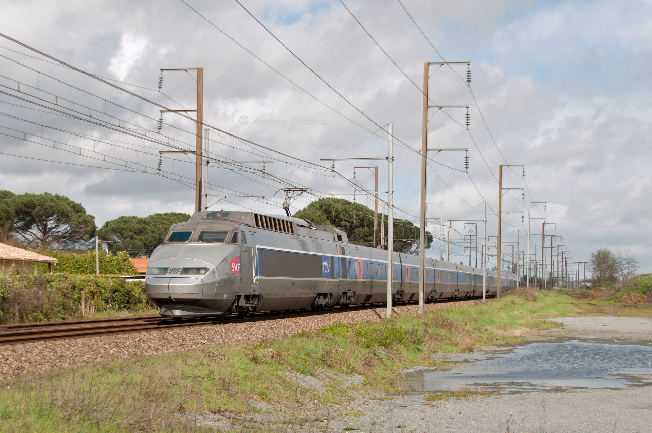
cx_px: 326
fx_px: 977
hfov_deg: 36.9
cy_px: 216
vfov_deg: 25.0
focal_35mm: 54
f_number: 7.1
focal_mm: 36
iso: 200
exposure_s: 1/800
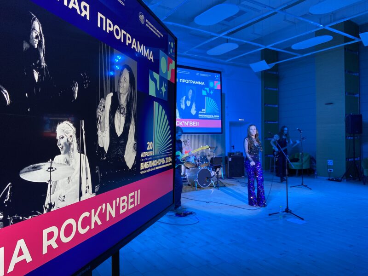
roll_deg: +0.7
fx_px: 276
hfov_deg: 67.3
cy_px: 138
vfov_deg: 53.1
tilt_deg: +0.2
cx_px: 184
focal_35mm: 26
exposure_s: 1/50
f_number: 1.8
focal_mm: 4.25
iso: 200
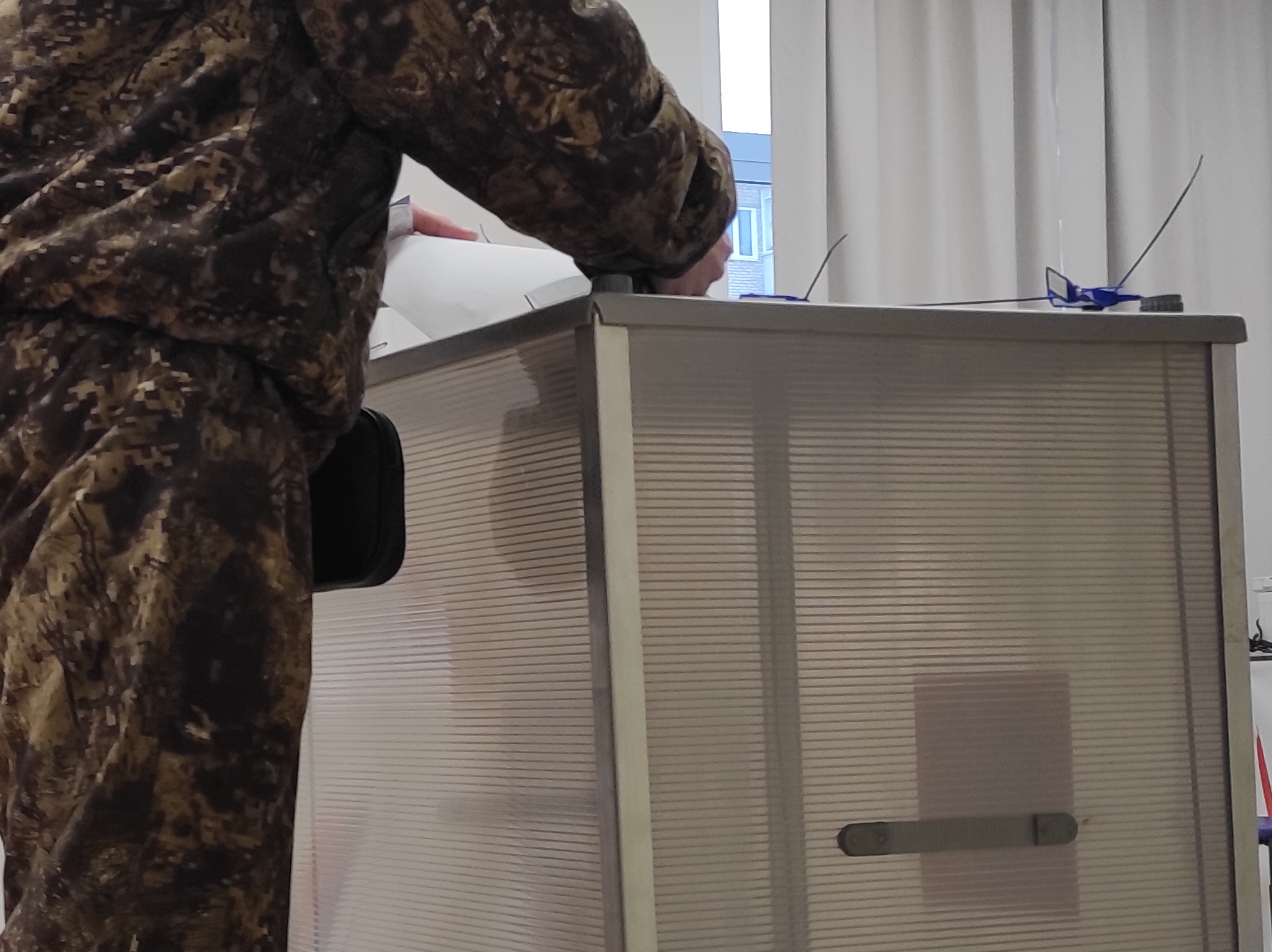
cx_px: 148
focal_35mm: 65
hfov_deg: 28.8
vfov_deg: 22.5
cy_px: 620
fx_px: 2386
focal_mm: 5.43
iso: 166
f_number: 1.89
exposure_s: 1/100
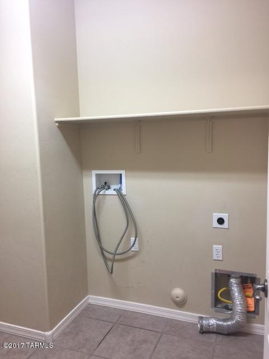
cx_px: 134
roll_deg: +3.0
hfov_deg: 48.2
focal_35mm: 29
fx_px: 300
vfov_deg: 61.7
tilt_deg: -6.2
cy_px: 180
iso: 40
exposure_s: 1/15
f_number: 2.2
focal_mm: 4.15
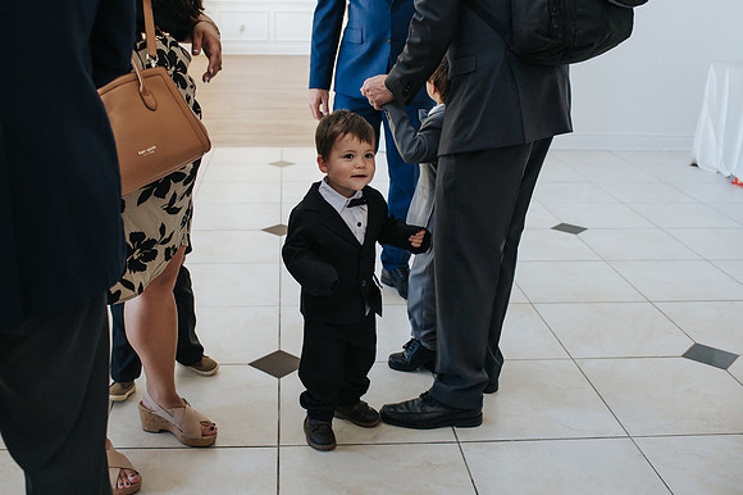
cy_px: 247
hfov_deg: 49.0
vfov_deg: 33.8
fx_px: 813
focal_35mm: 39
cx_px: 335
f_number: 3.5
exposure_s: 1/320
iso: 800
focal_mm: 35
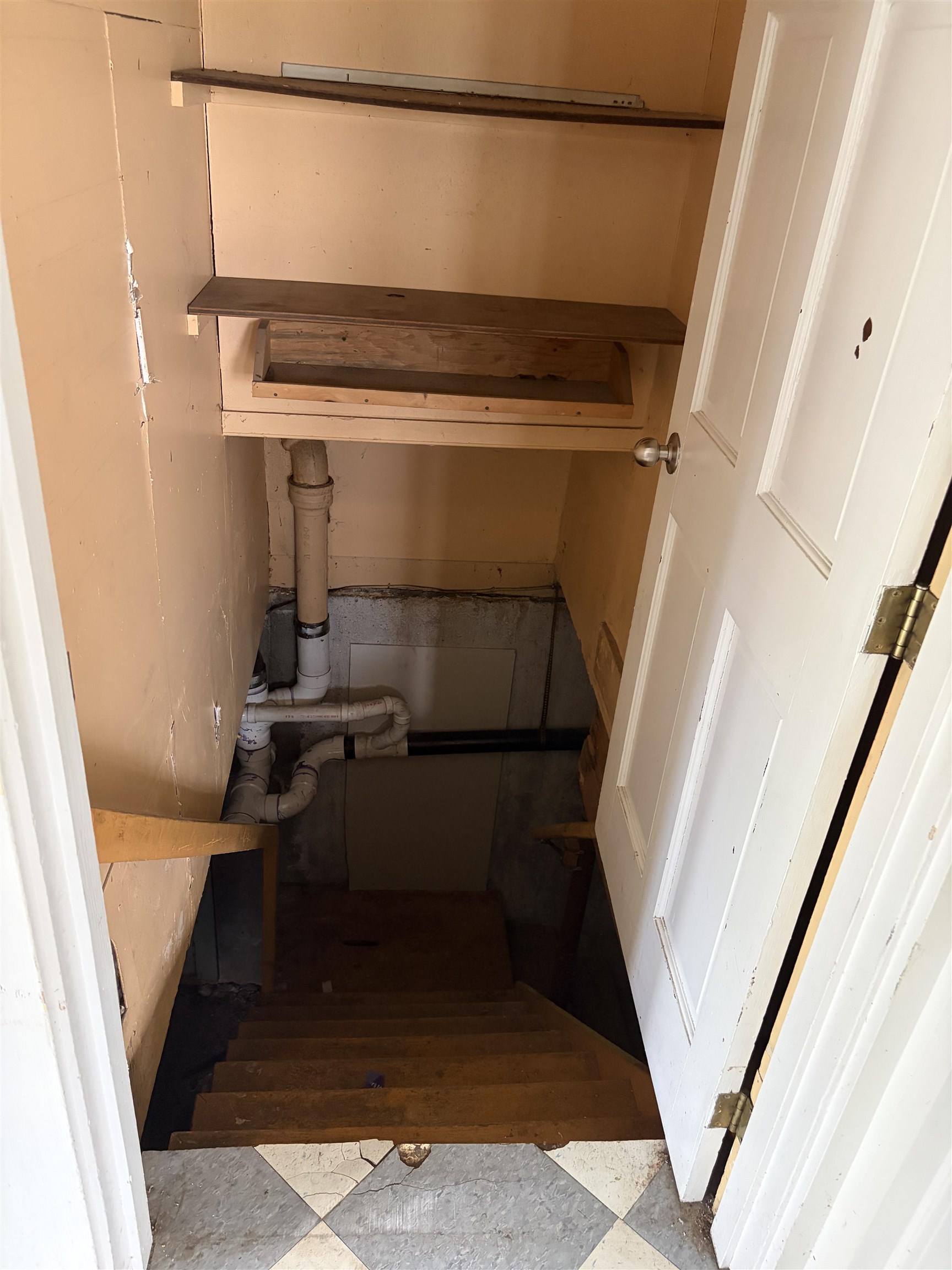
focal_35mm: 26
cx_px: 476
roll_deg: -7.0
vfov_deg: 67.3
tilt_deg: -29.3
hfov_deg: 53.1
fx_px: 953
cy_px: 635
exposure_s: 1/53
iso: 500
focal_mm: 5.96
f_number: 1.6
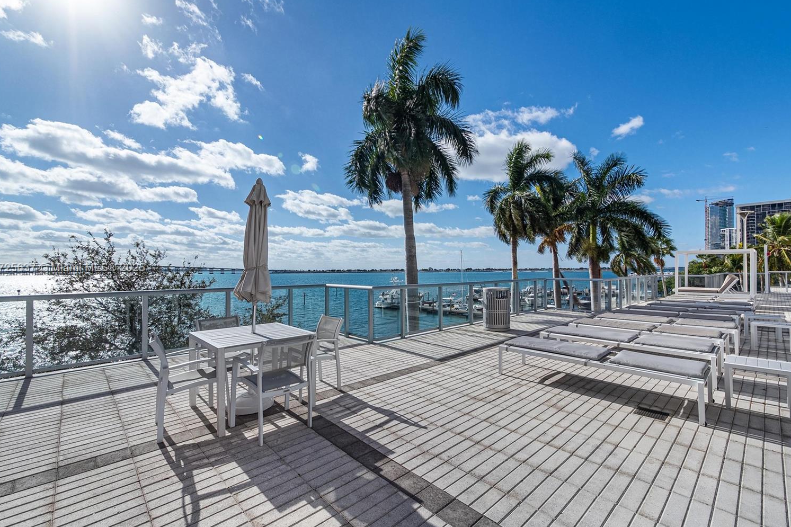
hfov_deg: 100.4
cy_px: 269
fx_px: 330
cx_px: 399
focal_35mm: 15
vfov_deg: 77.3
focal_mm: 7
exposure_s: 1/1250
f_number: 6.3
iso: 100
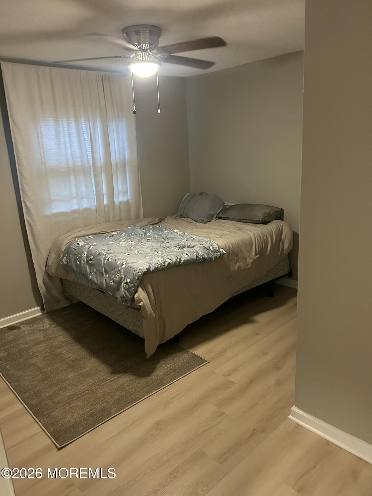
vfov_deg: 67.3
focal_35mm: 26
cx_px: 186
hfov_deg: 53.1
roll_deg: +2.7
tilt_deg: -13.3
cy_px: 248
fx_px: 373
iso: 500
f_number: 1.5
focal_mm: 5.7
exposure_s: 1/40
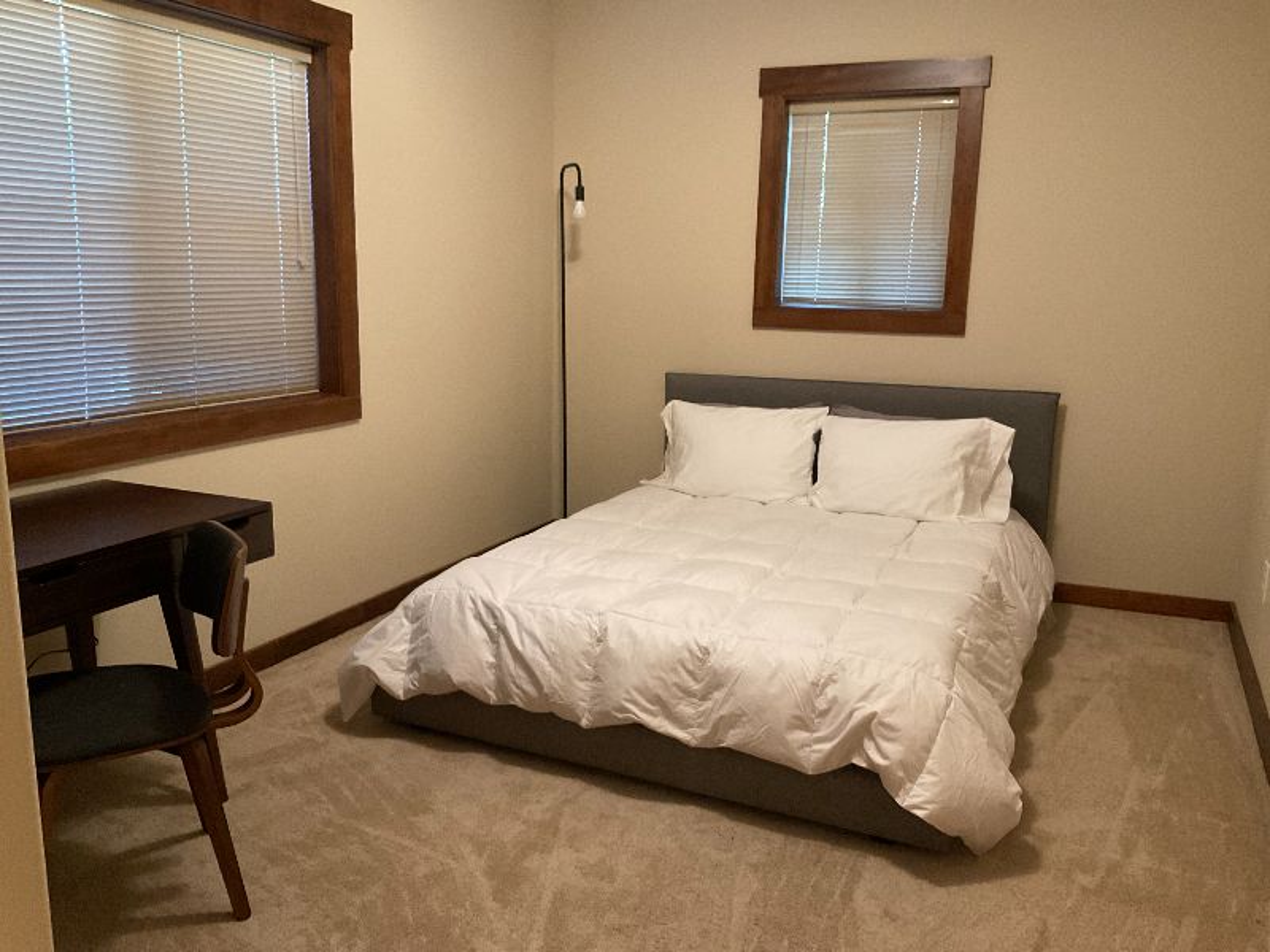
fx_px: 1064
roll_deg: -1.2
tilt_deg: -11.4
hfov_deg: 61.7
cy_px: 476
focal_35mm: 29
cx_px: 635
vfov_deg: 48.2
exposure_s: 1/30
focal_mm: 3
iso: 250
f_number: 1.8
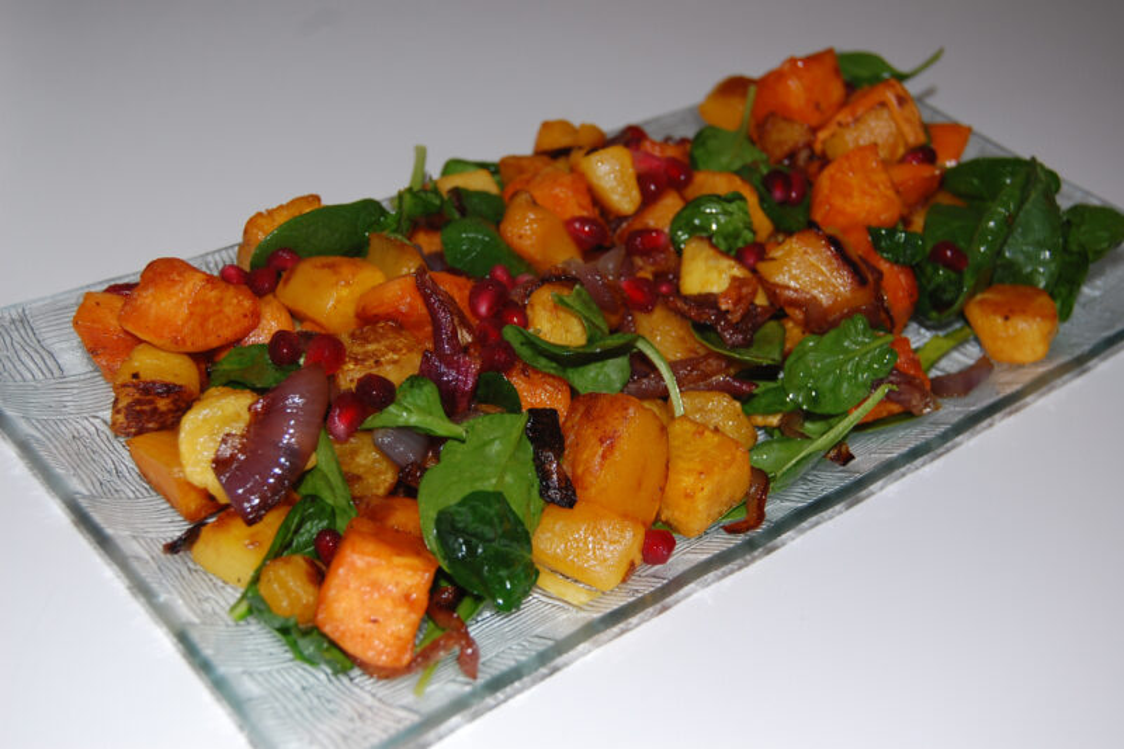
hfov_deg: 38.9
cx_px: 562
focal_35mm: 51
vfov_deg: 26.5
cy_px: 374
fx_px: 1592
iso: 200
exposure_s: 1/125
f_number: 5.6
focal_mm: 34
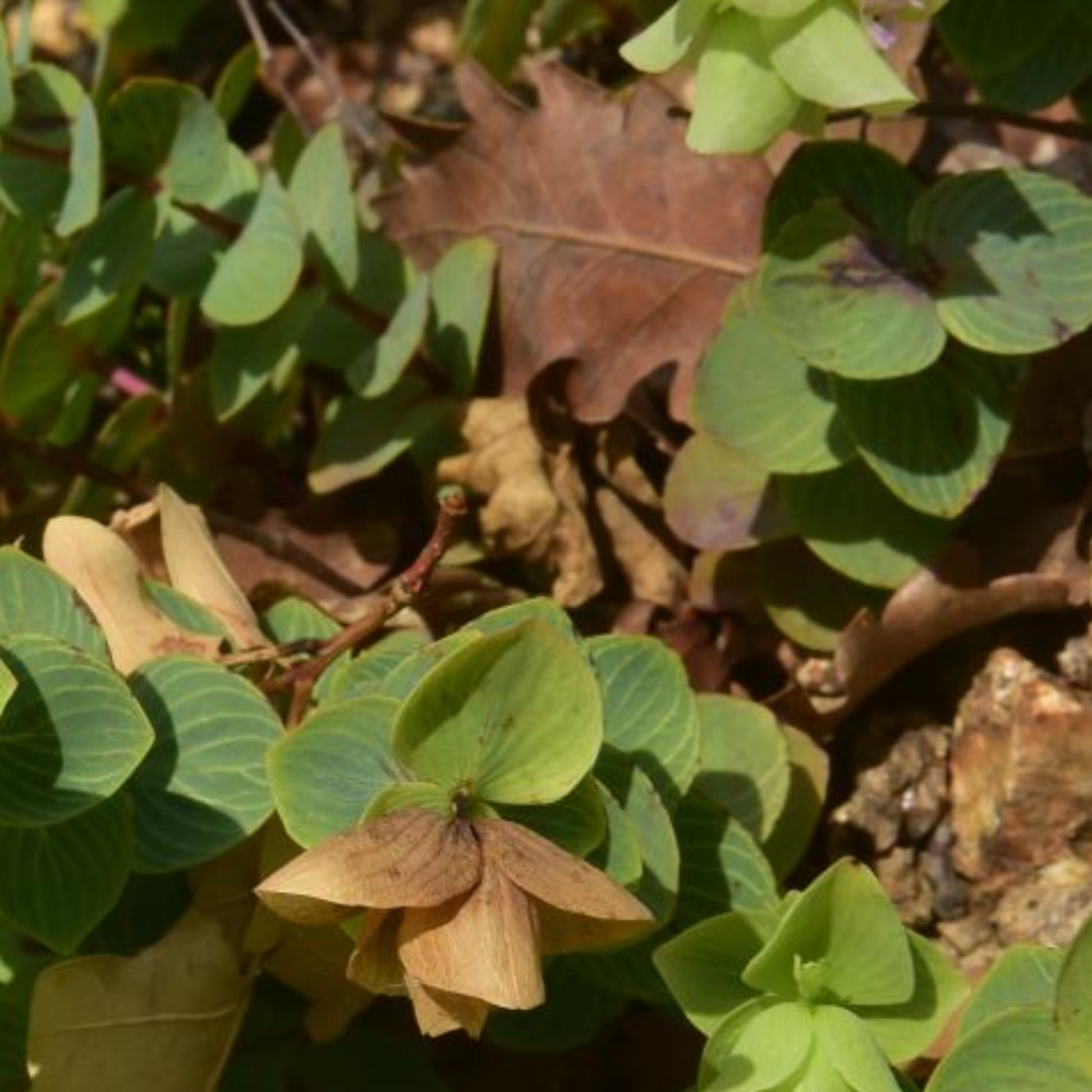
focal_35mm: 116
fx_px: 4140
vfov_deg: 14.9
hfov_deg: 14.7
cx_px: -126
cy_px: 923
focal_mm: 50
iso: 320
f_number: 29
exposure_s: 1/125
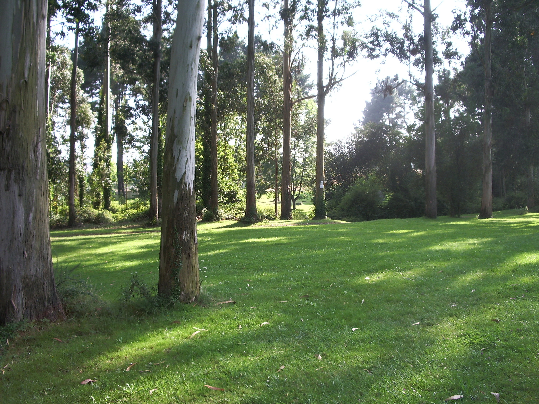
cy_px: 202
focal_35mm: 35
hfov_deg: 52.6
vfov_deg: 40.7
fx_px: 545
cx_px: 270
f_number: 4.3
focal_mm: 5.8
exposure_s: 1/80
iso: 50
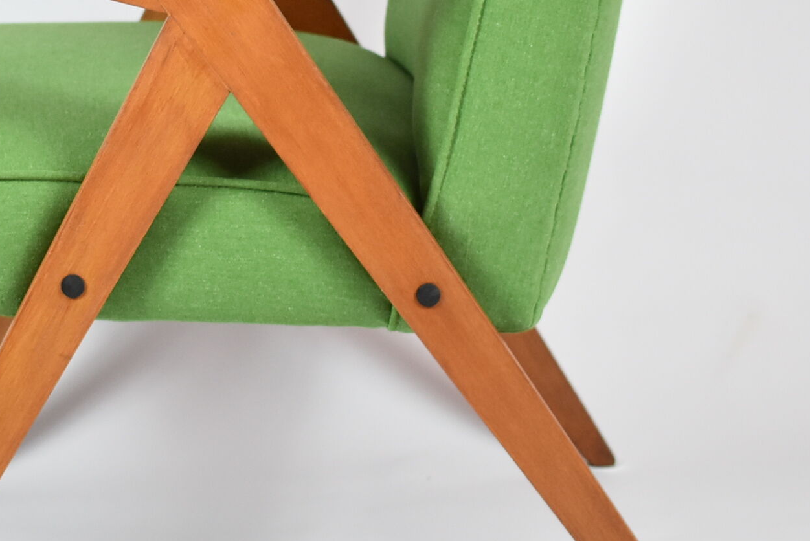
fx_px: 2747
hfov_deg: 16.7
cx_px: 275
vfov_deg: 11.2
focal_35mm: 122
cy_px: 186
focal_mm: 34
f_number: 4.5
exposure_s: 1/125
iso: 900
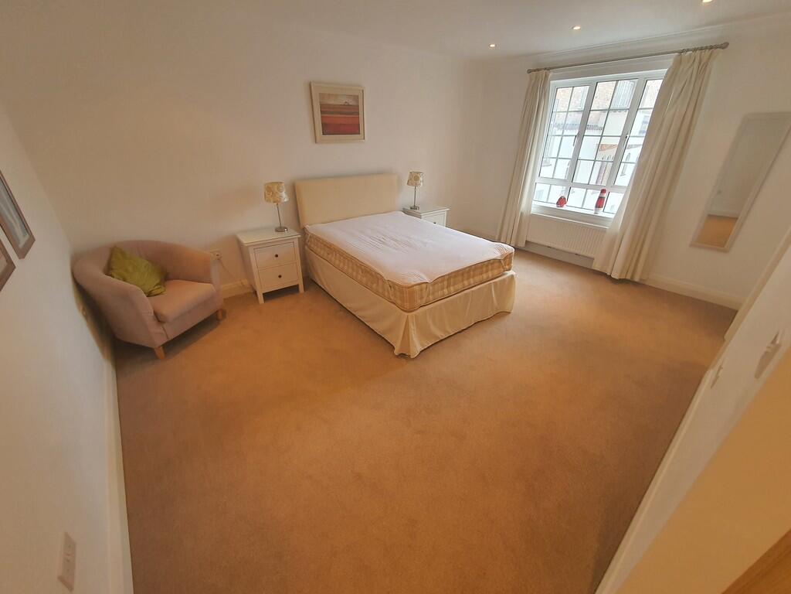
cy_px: 297
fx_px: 297
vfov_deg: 89.9
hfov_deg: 106.2
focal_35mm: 13
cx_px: 396
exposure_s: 1/50
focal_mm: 1.8
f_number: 2.2
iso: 100
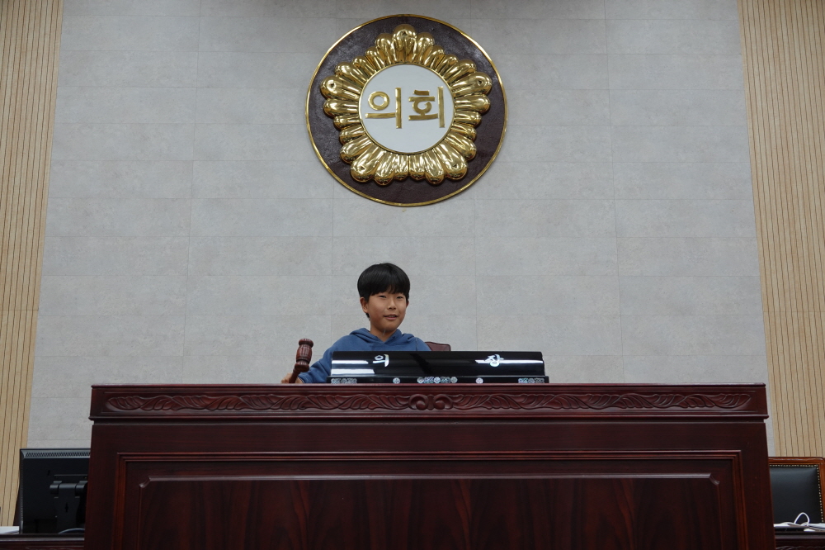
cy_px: 275
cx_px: 412
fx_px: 848
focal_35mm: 37
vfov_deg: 35.9
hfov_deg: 51.9
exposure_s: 1/40
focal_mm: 13.7
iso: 125
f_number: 3.2
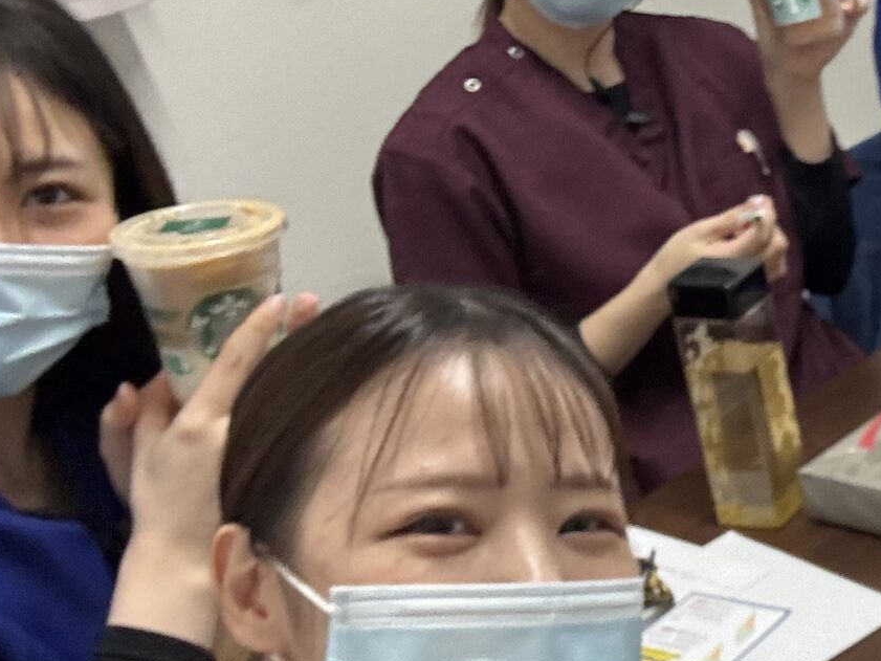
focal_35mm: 70
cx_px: 1075
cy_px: 388
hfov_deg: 24.9
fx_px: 1782
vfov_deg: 21.0
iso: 200
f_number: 1.9
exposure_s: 1/60
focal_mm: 2.69
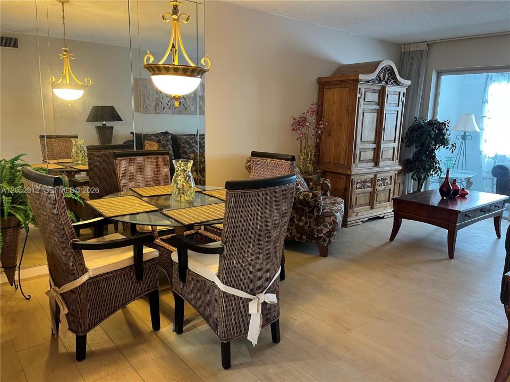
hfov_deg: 67.3
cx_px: 255
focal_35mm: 26
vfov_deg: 53.1
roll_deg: -0.4
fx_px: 383
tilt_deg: -11.6
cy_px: 191
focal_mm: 5.1
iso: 400
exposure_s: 1/60
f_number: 1.6
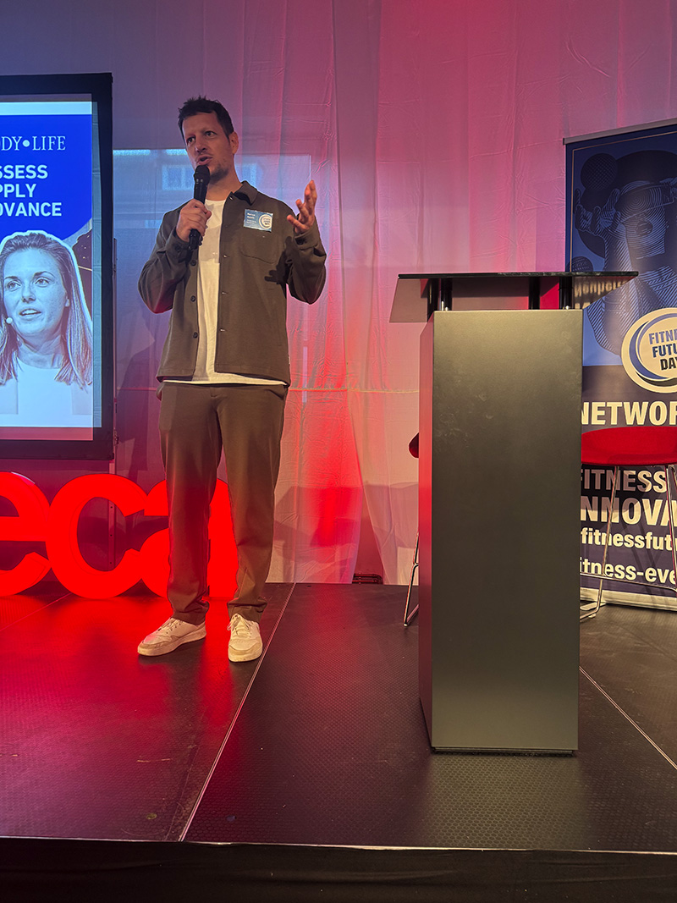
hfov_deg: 56.8
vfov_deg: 71.6
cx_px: 338
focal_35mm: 24
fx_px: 626
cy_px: 452
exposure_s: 1/87
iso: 200
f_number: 1.78
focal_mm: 6.76
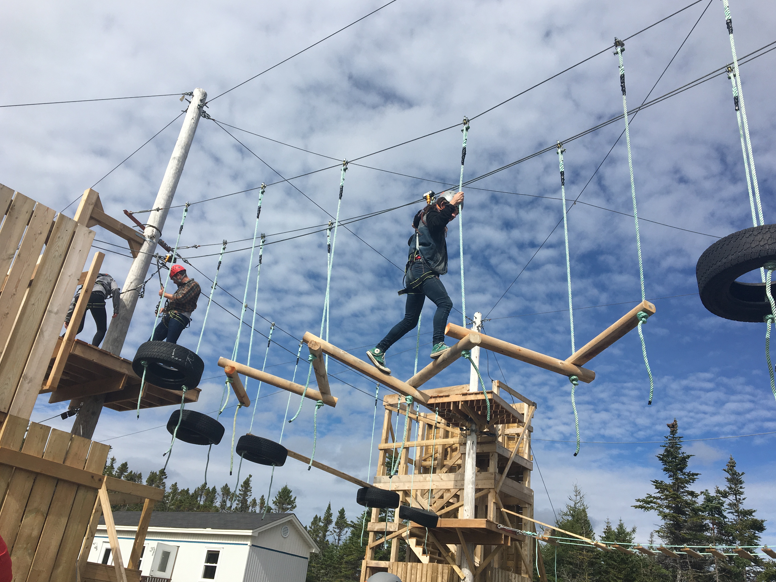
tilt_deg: +25.0
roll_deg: -8.1
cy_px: 291
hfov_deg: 60.0
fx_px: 672
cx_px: 380
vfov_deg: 46.8
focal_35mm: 30
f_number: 2.2
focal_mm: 4.15
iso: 25
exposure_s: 1/2653
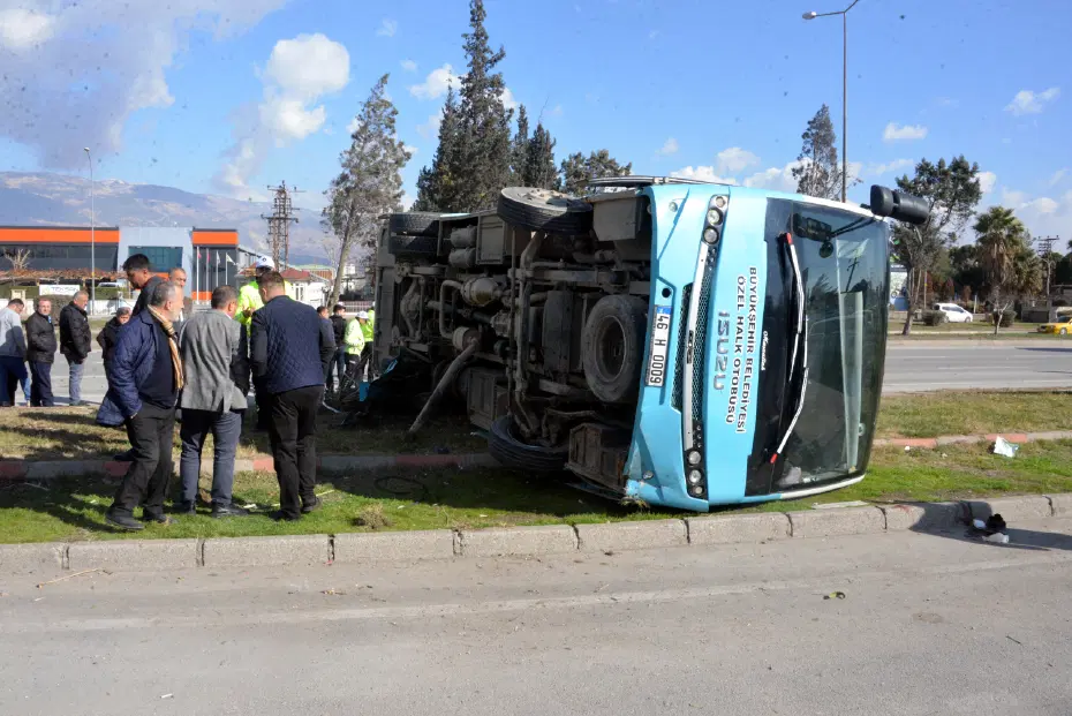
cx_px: 536
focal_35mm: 28
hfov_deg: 65.4
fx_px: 834
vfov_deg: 46.4
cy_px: 358
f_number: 18
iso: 5000
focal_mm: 28
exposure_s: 1/1250
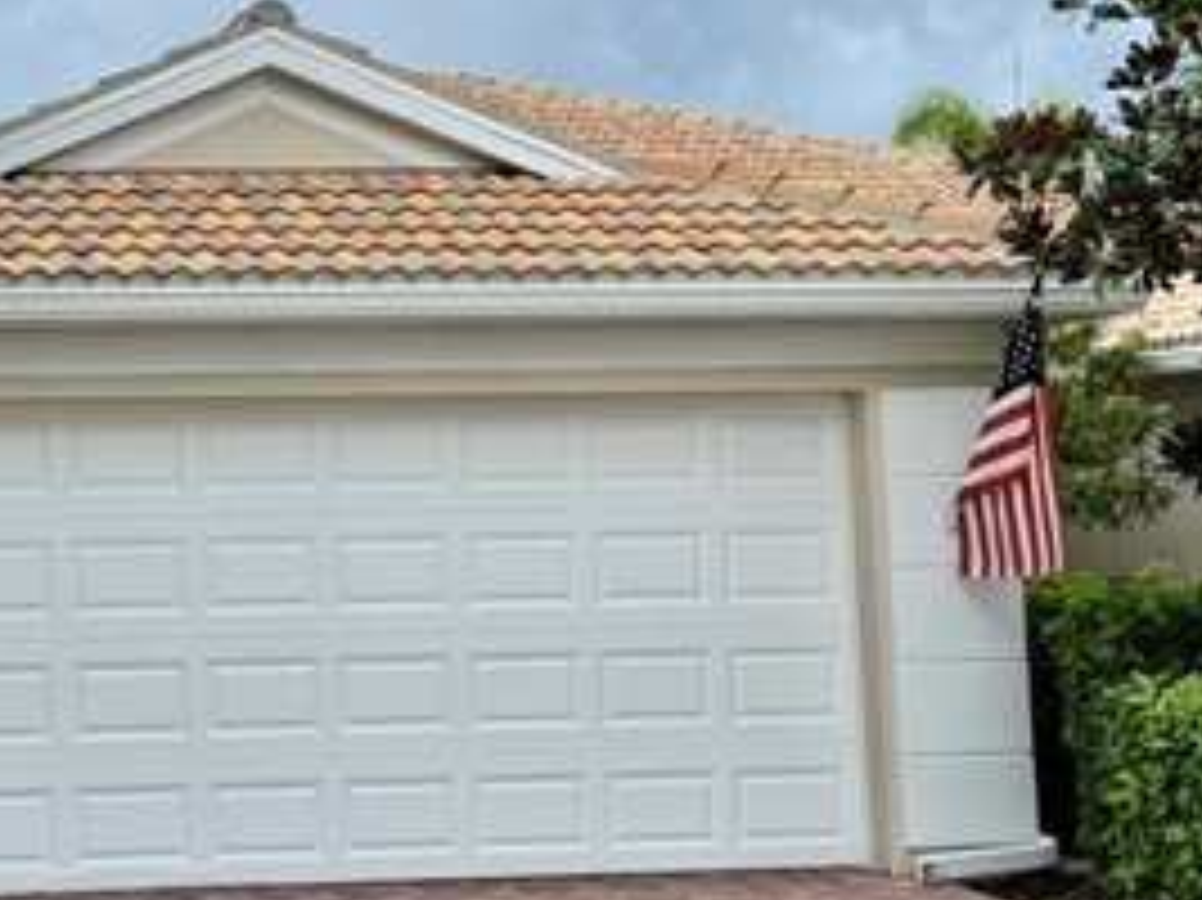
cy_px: 333
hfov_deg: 26.1
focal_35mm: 72
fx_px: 2499
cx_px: 99
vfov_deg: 20.4
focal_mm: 6.76
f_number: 1.78
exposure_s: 1/3413
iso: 80
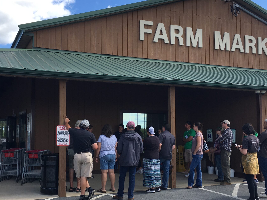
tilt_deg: +5.3
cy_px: 115
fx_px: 339
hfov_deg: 42.9
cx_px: 128
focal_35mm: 44
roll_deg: -1.5
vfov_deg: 32.8
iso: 25
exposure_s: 1/818
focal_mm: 4.15
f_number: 2.2
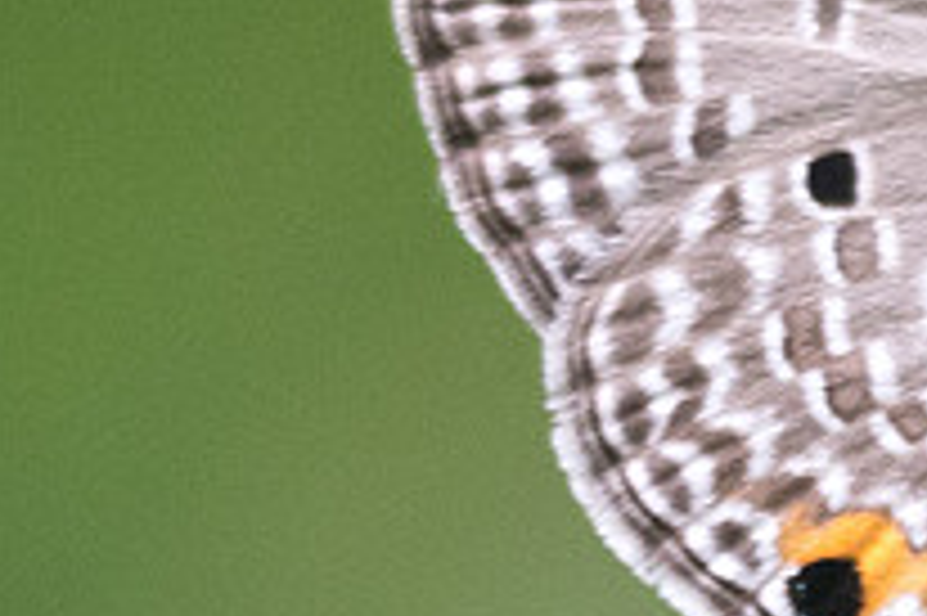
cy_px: 392
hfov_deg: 1.1
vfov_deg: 0.8
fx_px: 46286
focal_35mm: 1799
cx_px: 427
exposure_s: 1/160
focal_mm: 150
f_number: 3.3
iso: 800
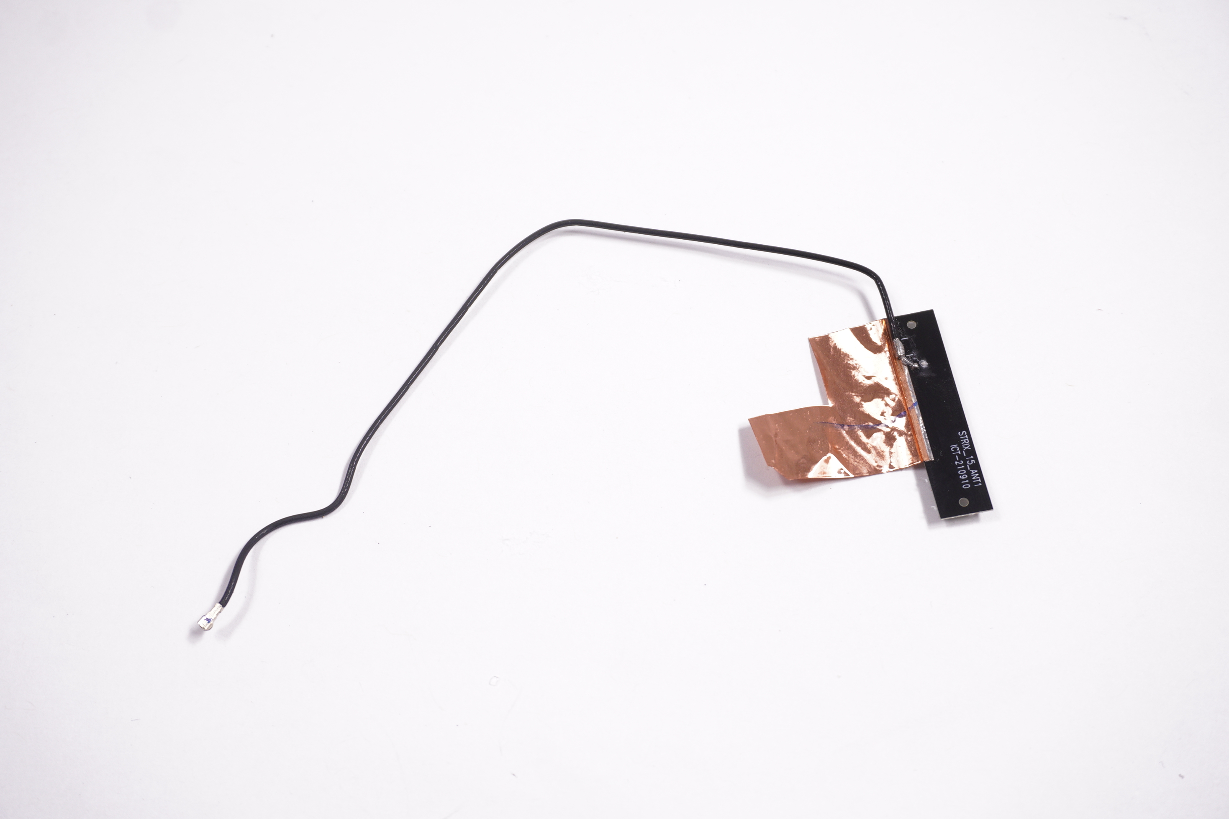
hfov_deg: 44.0
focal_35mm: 45
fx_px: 1519
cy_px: 414
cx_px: 601
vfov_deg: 30.2
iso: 400
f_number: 5.6
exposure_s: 1/160
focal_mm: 29
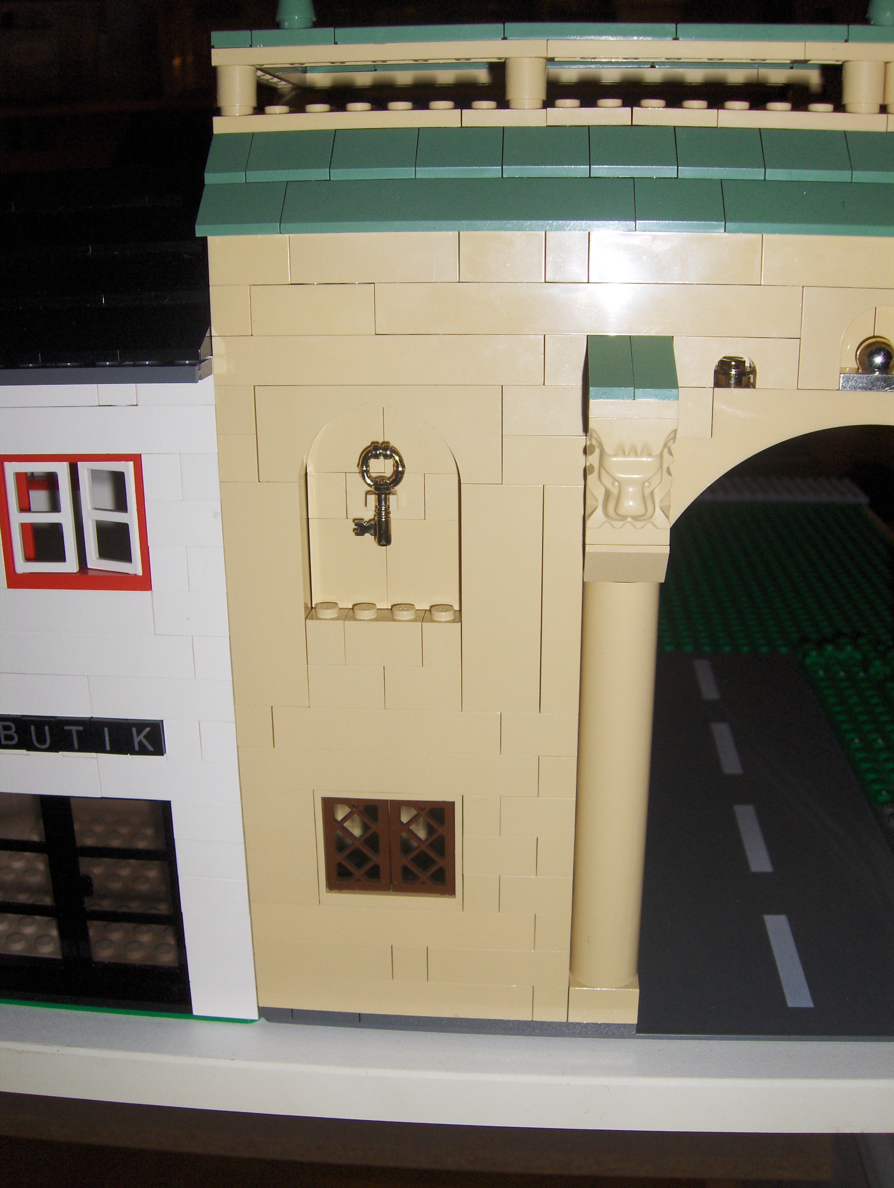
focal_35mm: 35
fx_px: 1203
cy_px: 594
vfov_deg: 52.6
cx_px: 447
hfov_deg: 40.8
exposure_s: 1/60
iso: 100
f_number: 5.5
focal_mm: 7.5
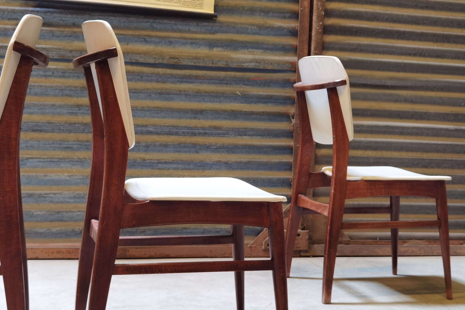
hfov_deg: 36.2
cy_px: 167
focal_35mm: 55
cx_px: 231
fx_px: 710
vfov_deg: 24.6
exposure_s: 1/33.3
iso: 320
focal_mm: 6.71
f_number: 1.9
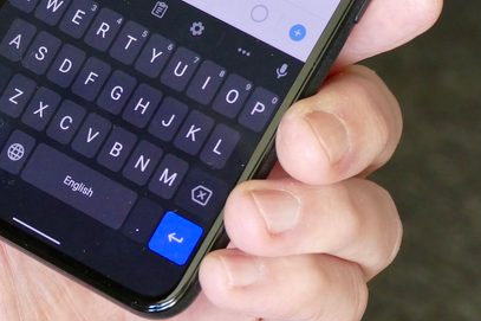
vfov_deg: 4.8
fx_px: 3779
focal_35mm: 283
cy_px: 76
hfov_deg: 7.3
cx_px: 122
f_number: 5
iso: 1600
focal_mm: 58.01
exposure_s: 1/50
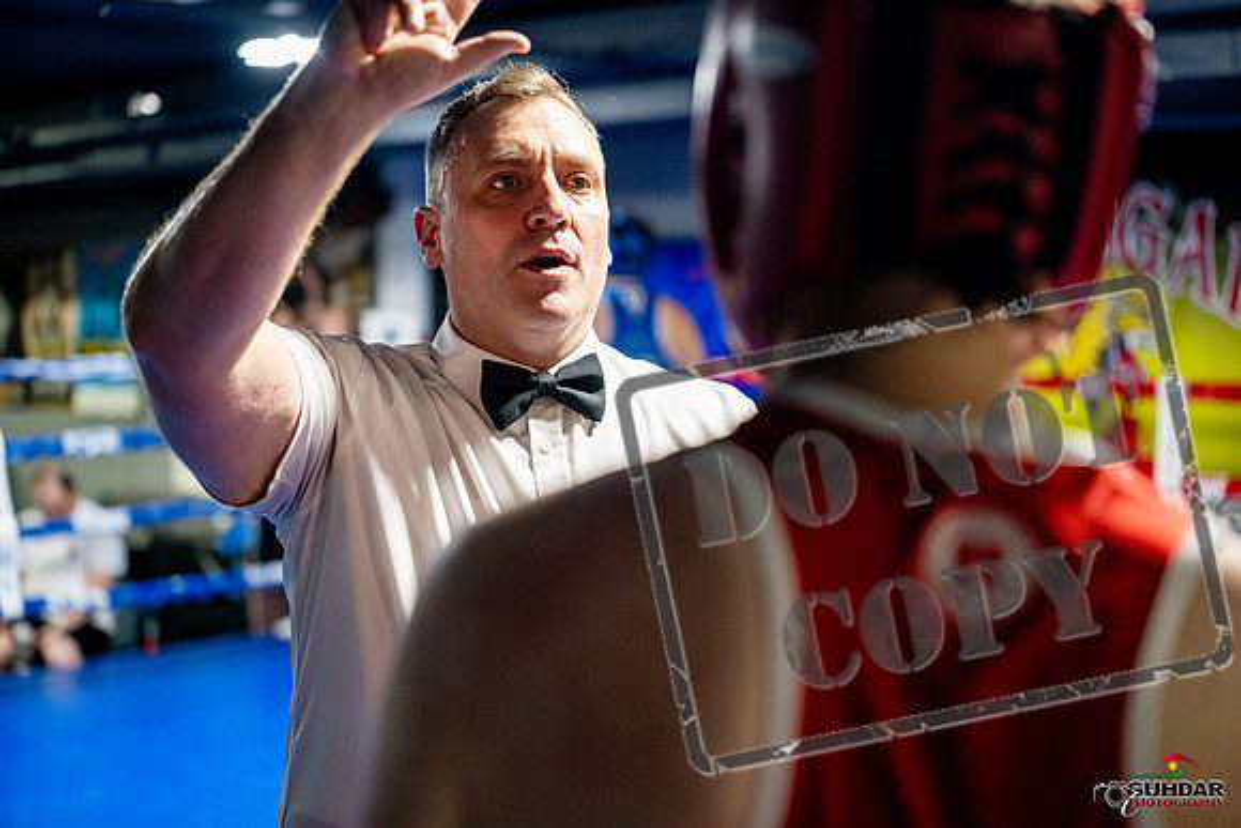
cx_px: 620
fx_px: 1724
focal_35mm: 50
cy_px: 414
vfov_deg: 27.0
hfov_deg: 39.6
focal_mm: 50
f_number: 2
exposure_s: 1/1000
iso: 4000
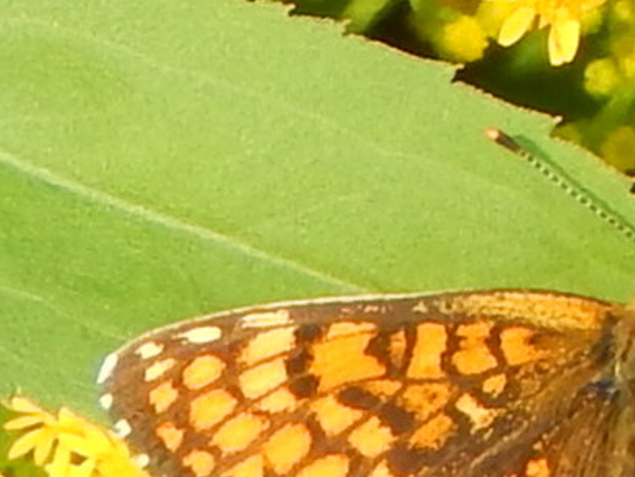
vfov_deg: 4.5
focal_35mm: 334
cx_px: 661
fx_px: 6129
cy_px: 410
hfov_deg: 5.9
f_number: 5.1
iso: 125
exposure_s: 1/400
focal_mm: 28.7
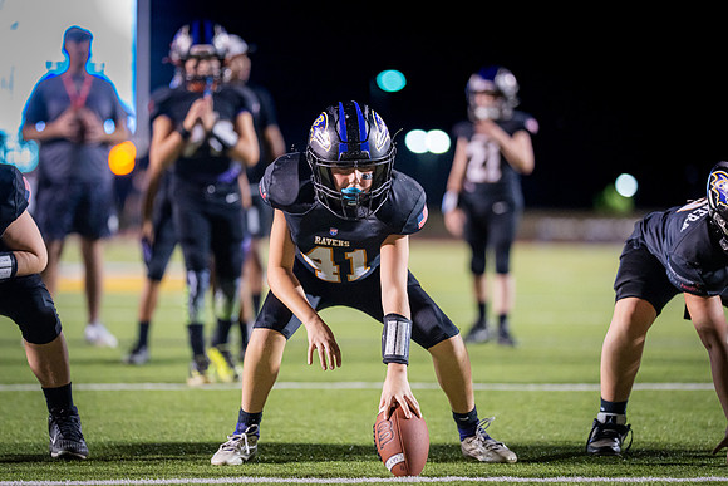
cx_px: 346
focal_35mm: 149
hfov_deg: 13.8
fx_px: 3012
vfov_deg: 9.2
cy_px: 227
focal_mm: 135
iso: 1600
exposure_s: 1/1000
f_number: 1.8
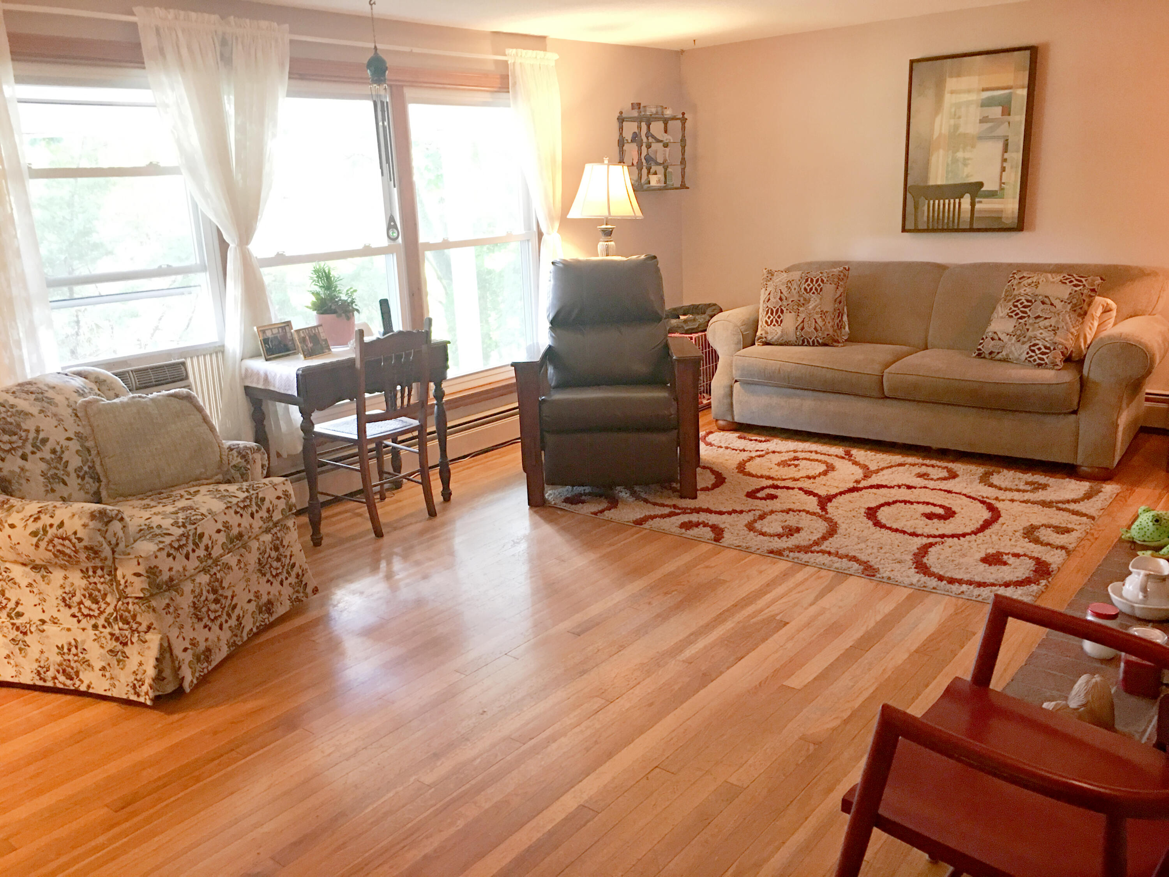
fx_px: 979
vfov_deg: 48.2
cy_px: 438
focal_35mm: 29
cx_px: 584
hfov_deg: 61.7
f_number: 2.2
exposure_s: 1/8
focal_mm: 4.15
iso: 80
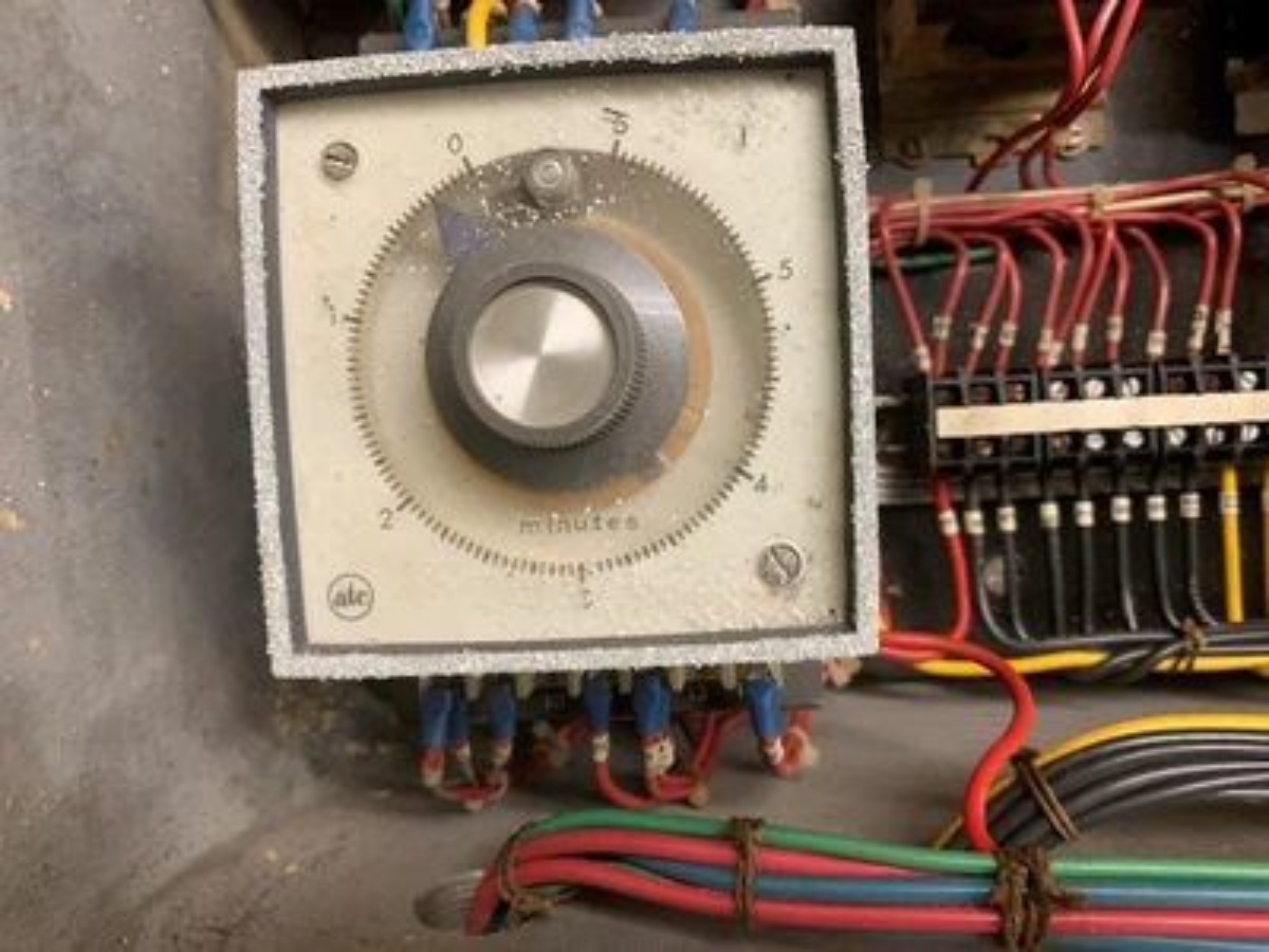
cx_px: 634
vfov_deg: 53.1
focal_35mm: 26
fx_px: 953
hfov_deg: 67.3
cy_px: 476
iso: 320
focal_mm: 4.25
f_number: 1.8
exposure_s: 1/60
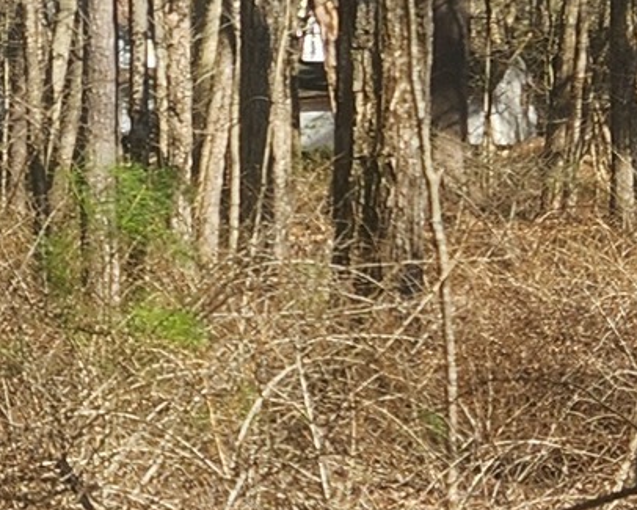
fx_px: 3206
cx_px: -355
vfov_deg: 9.1
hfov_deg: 10.9
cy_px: 38
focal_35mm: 170
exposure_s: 1/500
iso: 20
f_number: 1.8
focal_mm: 5.4
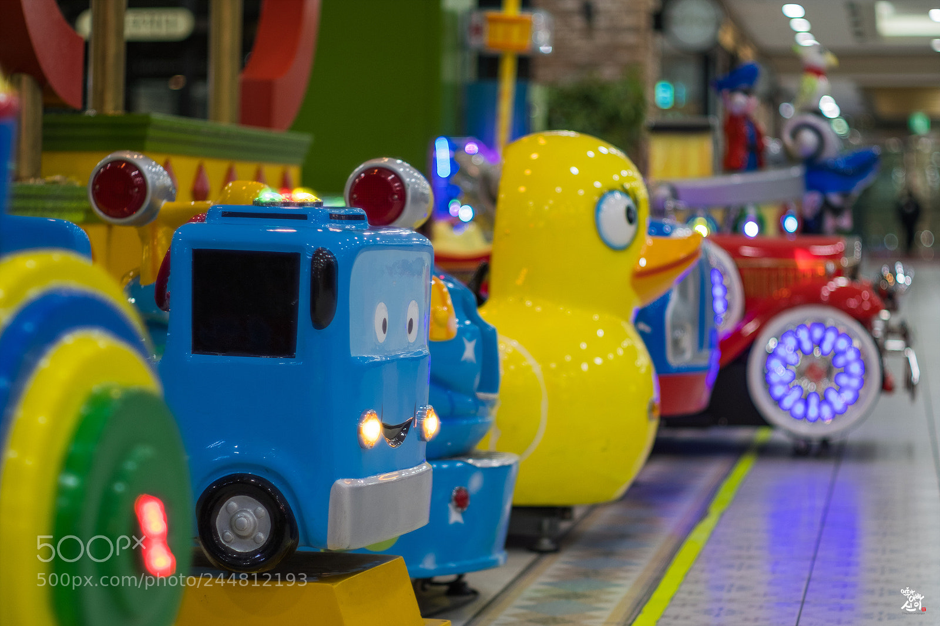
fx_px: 992
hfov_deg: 50.7
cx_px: 470
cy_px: 313
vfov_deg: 35.0
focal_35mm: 38
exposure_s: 1/125
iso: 500
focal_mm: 25
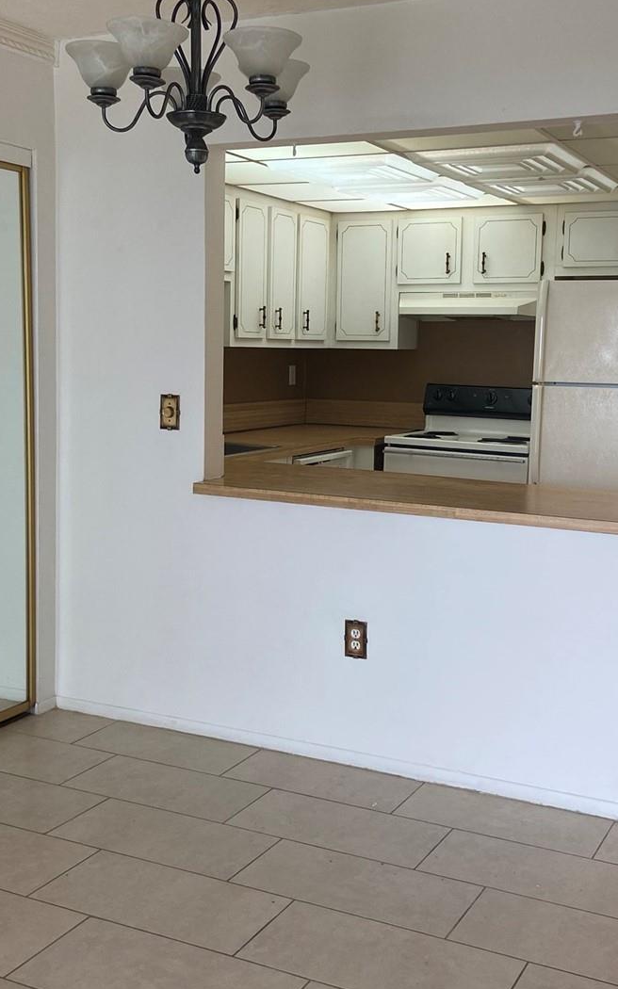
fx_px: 1132
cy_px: 457
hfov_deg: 30.5
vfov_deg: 47.2
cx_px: 324
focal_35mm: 42
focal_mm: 4.25
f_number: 1.8
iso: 64
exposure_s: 1/60
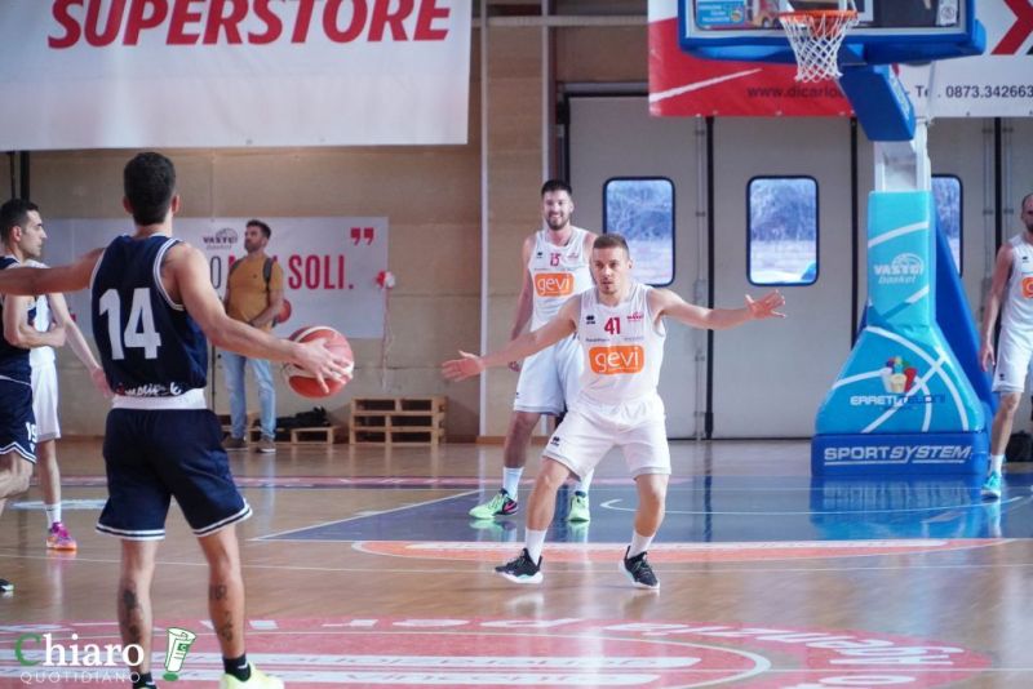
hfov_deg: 13.0
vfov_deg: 8.7
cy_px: 344
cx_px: 516
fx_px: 4521
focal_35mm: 158
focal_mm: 105
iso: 5000
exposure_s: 1/640
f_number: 4
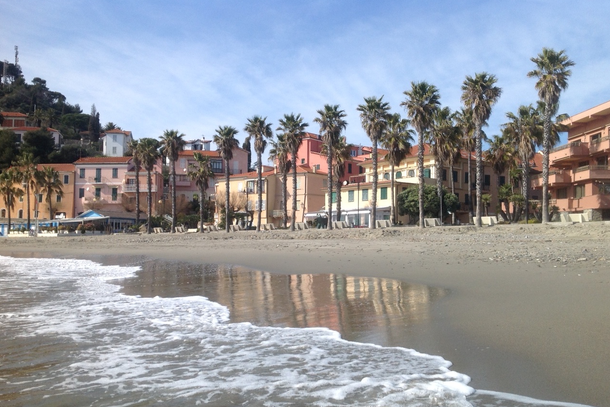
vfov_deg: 35.9
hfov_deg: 51.9
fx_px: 627
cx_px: 308
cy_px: 219
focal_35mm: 37
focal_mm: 4.28
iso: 50
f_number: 2.4
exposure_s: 1/2016
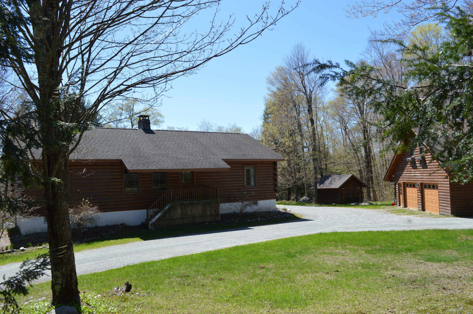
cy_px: 157
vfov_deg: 47.8
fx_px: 354
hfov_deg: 67.4
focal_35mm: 27
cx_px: 236
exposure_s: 1/200
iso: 100
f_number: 7.1
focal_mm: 18
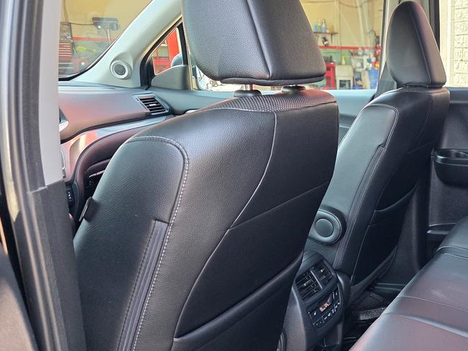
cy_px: 275
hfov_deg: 38.2
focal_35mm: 45
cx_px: 448
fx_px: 609
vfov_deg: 31.5
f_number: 1.7
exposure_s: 1/180
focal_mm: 6.3
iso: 200
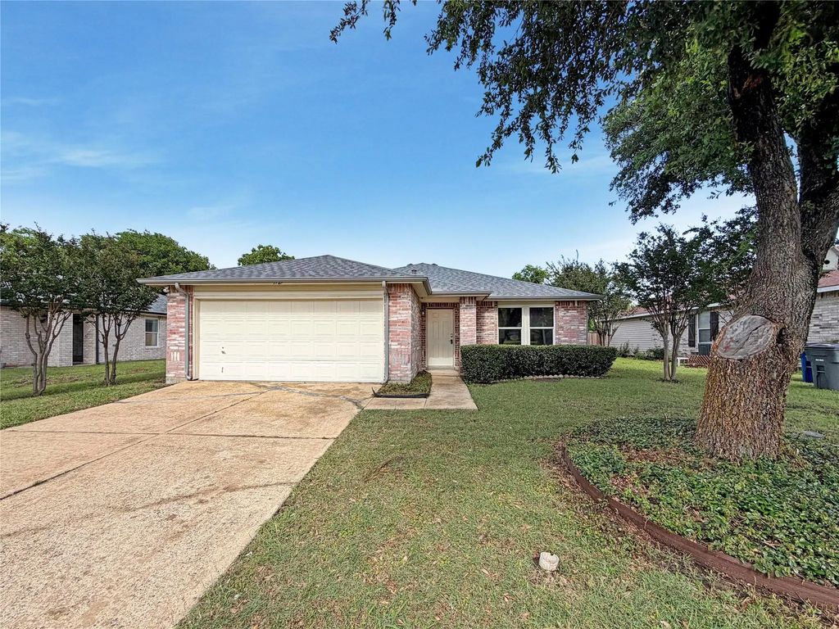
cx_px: 420
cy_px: 314
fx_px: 339
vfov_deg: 85.7
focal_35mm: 14
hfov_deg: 102.1
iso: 20
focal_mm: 2.22
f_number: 2.2
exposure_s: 1/770
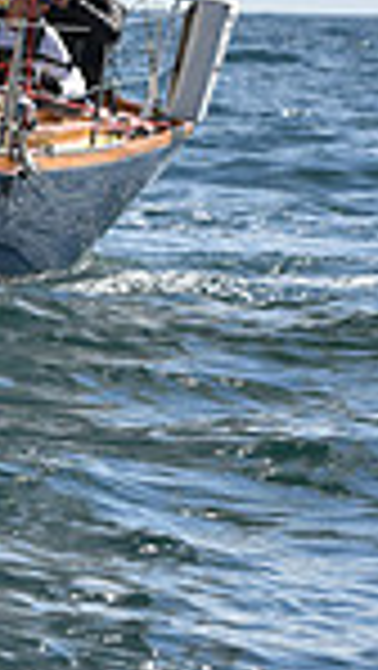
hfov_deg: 2.8
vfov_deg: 5.0
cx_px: -896
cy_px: 25
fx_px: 7596
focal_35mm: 427
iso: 250
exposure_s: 1/1600
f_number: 6.3
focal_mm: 105
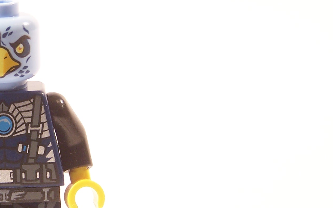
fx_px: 2069
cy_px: 118
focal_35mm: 228
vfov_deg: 5.8
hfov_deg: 9.1
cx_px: 13
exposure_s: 1/10
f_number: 3.2
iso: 100
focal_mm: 17.5
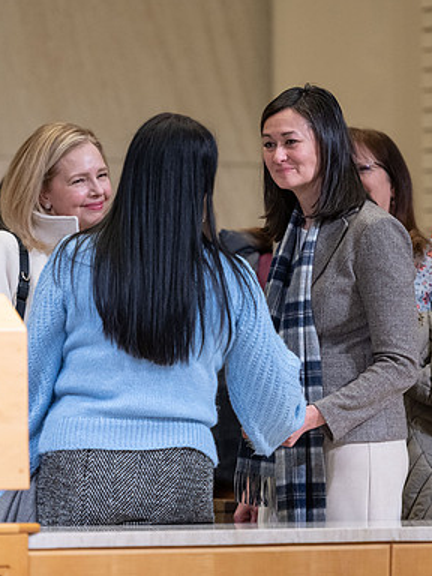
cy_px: 283
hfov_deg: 5.1
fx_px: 4842
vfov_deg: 6.8
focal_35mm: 291
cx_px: 205
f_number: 2.8
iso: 2000
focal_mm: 175
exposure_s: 1/400
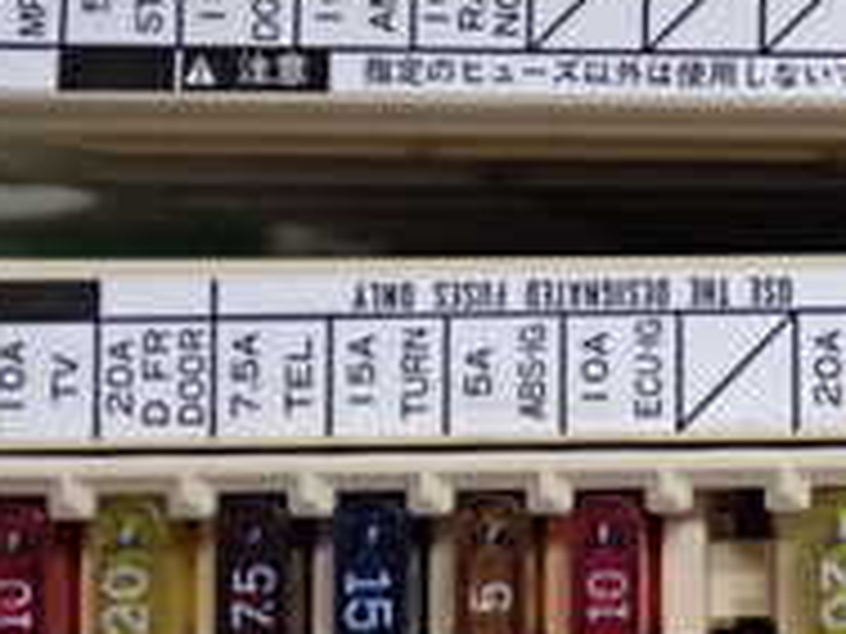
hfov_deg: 14.4
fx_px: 3202
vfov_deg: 11.3
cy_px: 189
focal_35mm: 131
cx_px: 1107
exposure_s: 1/40
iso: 500
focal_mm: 7.31
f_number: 2.8
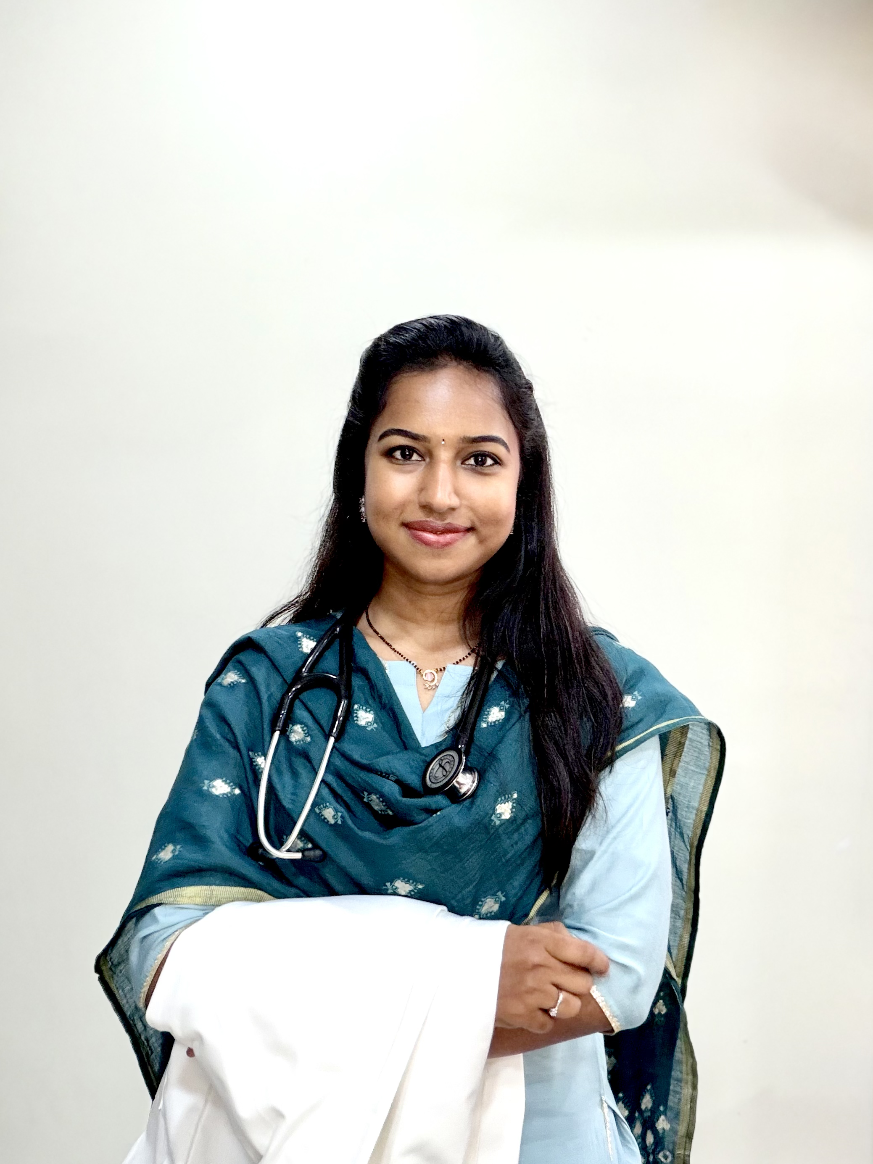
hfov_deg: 46.8
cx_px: 436
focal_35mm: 30
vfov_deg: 60.0
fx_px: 1009
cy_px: 582
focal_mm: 2.71
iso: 80
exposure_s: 1/50
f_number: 1.9
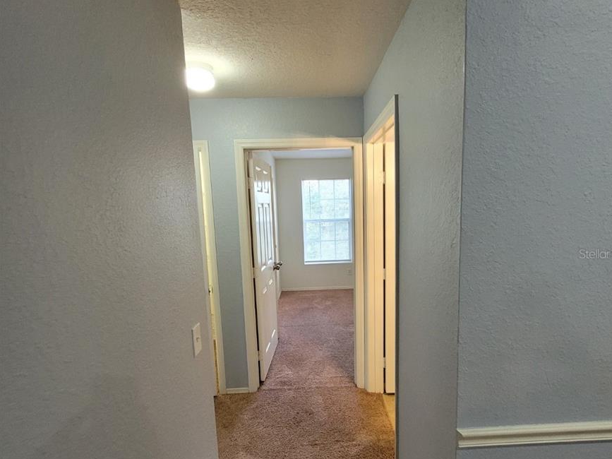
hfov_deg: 87.7
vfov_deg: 71.4
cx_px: 317
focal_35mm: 18
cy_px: 254
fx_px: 318
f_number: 2.2
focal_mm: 1.74
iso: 320
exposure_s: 1/60
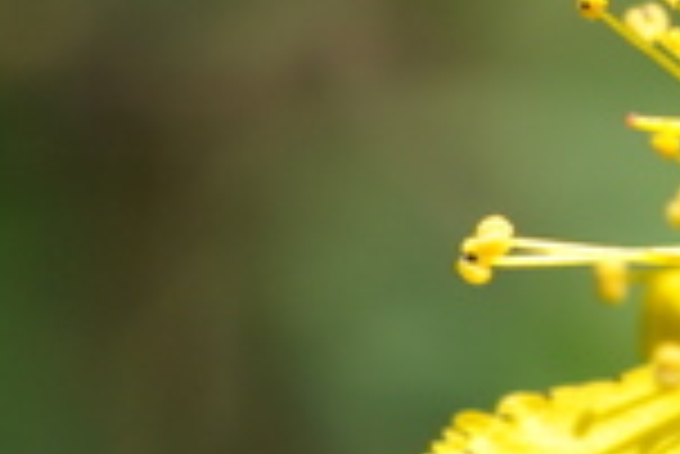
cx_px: 1013
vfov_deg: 2.2
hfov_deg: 3.3
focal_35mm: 625
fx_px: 11816
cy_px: 348
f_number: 11
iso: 200
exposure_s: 1/200
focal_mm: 105
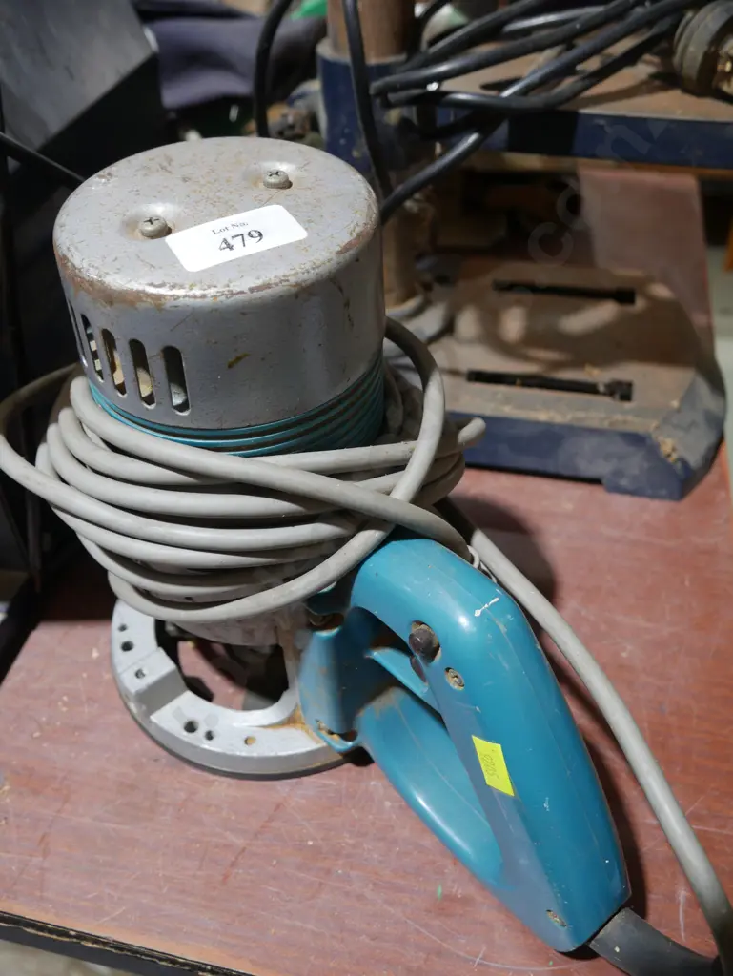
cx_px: 366
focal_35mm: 32
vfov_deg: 56.8
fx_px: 903
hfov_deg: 44.2
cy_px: 488
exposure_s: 1/60
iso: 500
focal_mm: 16
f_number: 3.6
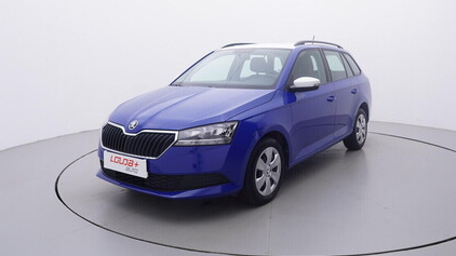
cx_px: 248
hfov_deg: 63.1
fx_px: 371
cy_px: 109
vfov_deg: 38.0
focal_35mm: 31
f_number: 5
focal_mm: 15
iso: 200
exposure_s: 1/80
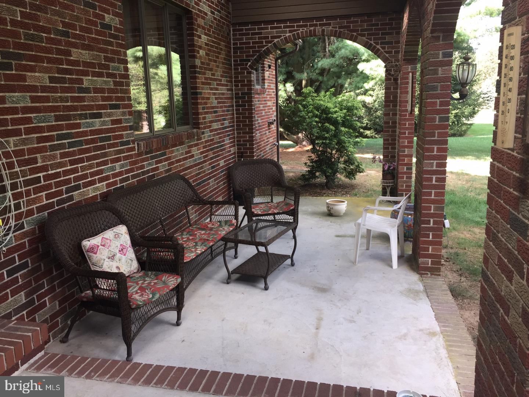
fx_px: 443
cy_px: 198
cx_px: 264
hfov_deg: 61.7
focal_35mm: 29
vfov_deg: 48.2
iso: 50
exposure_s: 1/120
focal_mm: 4.15
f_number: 2.2
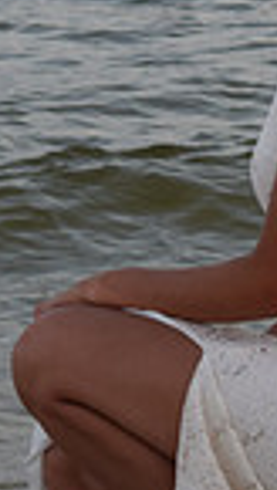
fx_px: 3433
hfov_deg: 4.6
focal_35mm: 264
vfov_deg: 8.1
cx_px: 101
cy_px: 86
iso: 400
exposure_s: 1/80
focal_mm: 42
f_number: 5
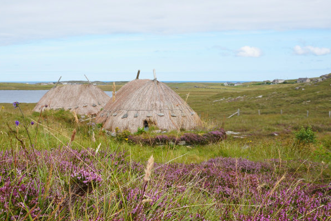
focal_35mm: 44
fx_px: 405
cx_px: 142
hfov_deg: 44.4
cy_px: 136
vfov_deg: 30.4
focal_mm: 22
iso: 100
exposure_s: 1/80
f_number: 11
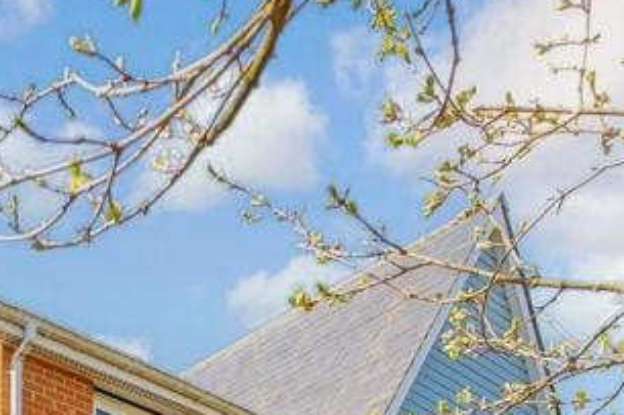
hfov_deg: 39.5
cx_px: 88
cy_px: 670
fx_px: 814
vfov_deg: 22.1
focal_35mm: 47
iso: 400
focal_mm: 14
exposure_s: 1/250
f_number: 8
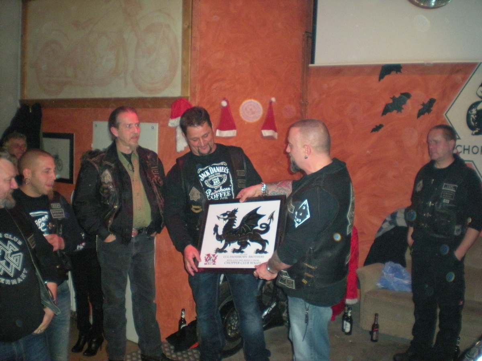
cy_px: 180
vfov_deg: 37.7
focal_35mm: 38
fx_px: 529
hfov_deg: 49.0
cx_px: 241
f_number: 3.1
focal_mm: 6.3
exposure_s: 1/60
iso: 478
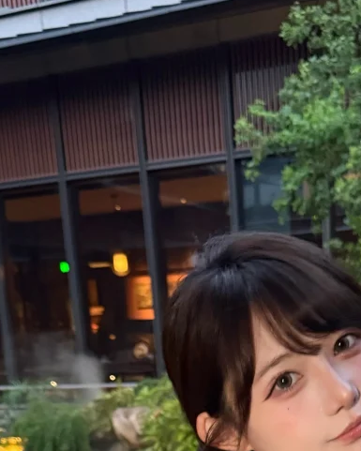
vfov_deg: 22.1
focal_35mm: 76
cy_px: 612
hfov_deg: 20.1
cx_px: 251
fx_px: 1015
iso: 125
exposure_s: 1/60
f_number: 1.5
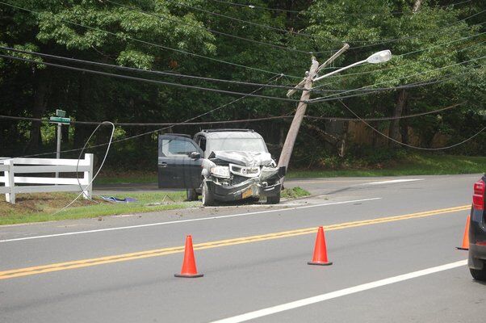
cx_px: 243
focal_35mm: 117
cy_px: 162
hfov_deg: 17.5
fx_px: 1578
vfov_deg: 11.7
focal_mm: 78
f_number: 5.6
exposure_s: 1/500
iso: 250
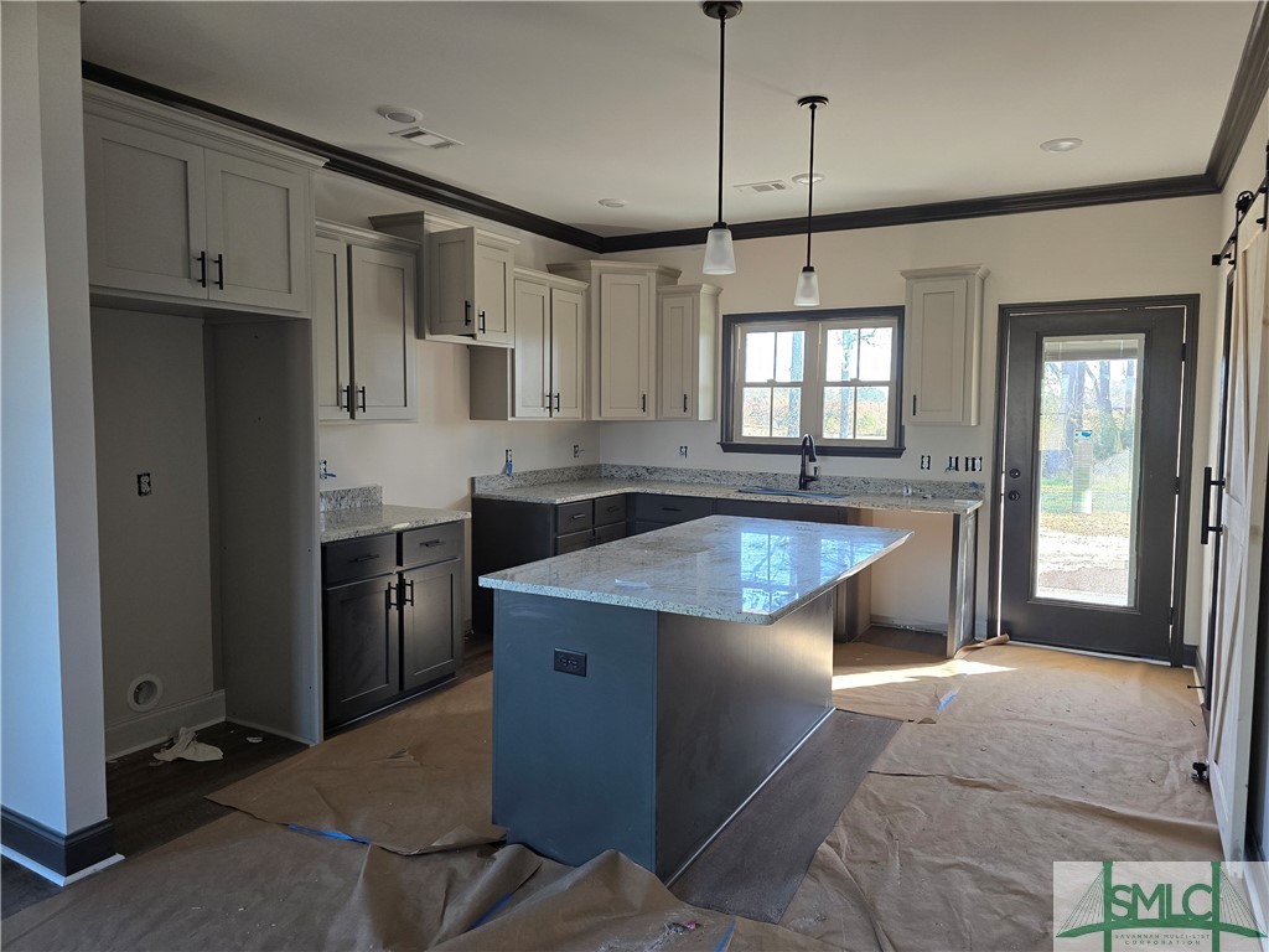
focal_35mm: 23
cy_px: 476
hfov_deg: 73.9
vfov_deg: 58.9
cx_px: 634
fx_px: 843
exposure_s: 1/180
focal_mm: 6.3
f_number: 1.7
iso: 160
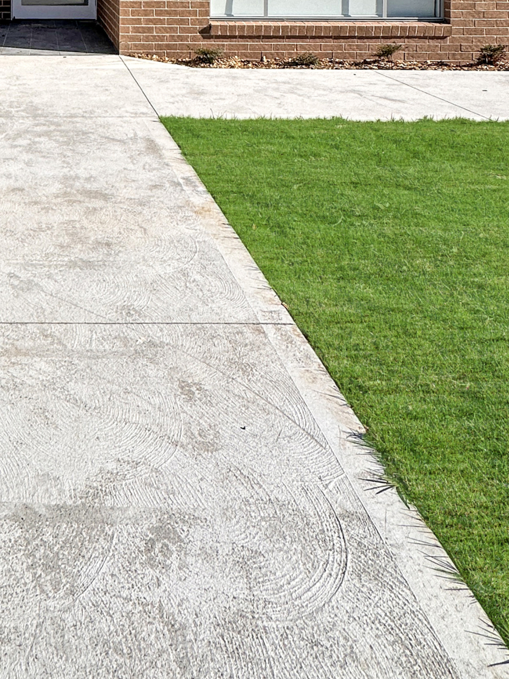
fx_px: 608
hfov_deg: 41.3
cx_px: 35
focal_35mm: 31
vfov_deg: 50.1
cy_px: 38
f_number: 2.2
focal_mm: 2.22
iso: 50
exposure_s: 1/2817
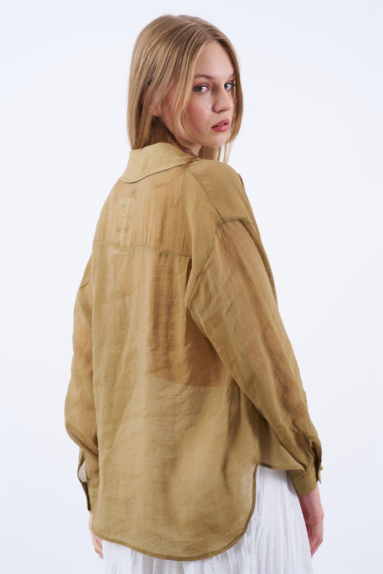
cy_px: 287
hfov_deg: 20.9
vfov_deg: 31.0
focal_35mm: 65
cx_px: 192
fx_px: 1037
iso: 160
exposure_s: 1/160
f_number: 7.1
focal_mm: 65
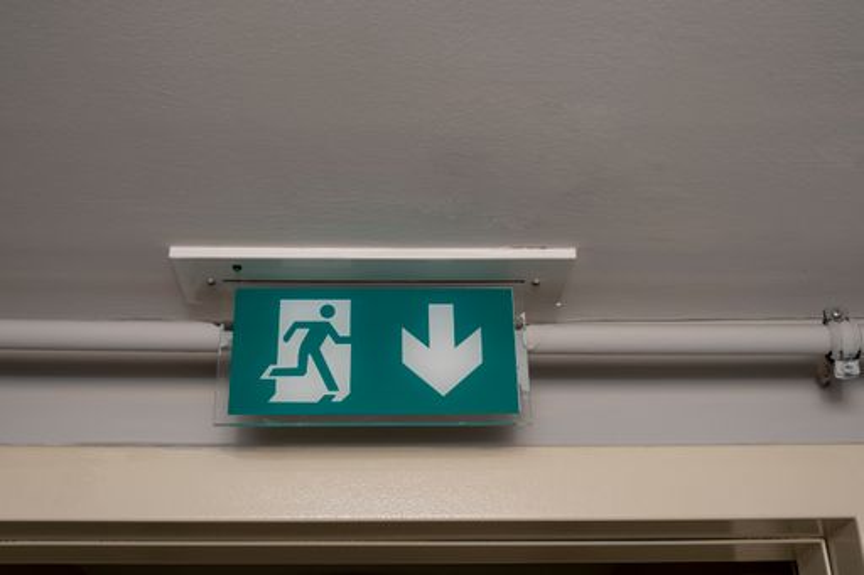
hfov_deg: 46.4
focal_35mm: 42
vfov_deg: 31.9
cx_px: 432
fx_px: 1008
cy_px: 288
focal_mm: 28.3
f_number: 8
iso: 250
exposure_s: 1/160
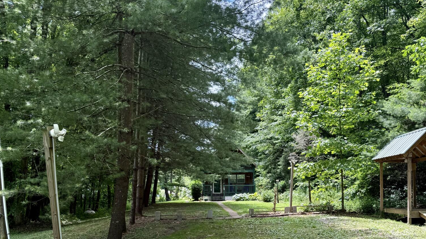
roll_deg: -0.2
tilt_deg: -0.4
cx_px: 213
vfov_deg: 32.4
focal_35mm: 35
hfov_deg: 56.6
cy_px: 205
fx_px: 395
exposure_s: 1/567
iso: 100
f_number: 1.78
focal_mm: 6.76
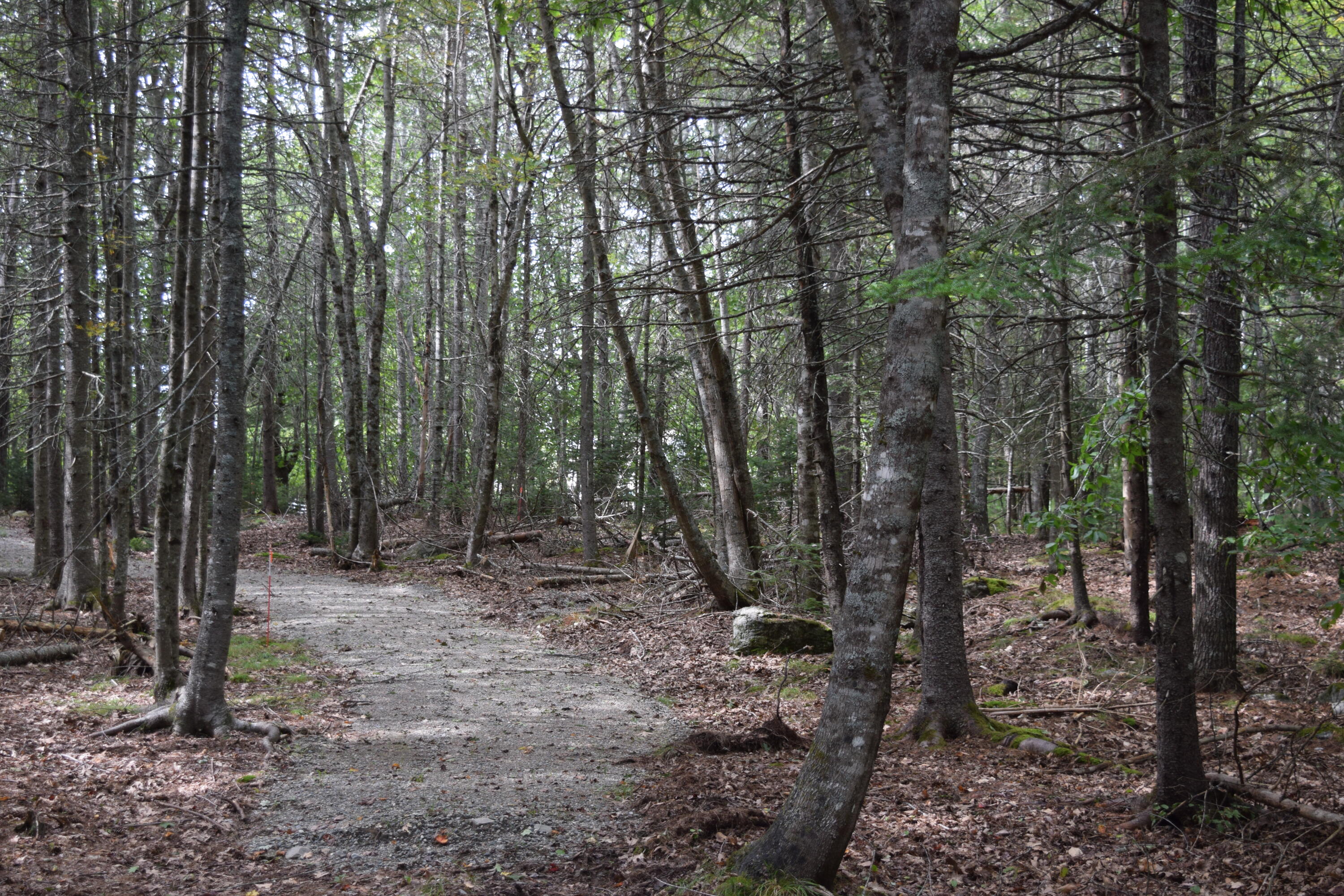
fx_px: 2016
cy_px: 448
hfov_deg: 36.9
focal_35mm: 54
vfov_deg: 25.1
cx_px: 672
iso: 400
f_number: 5.6
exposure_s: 1/125
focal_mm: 36
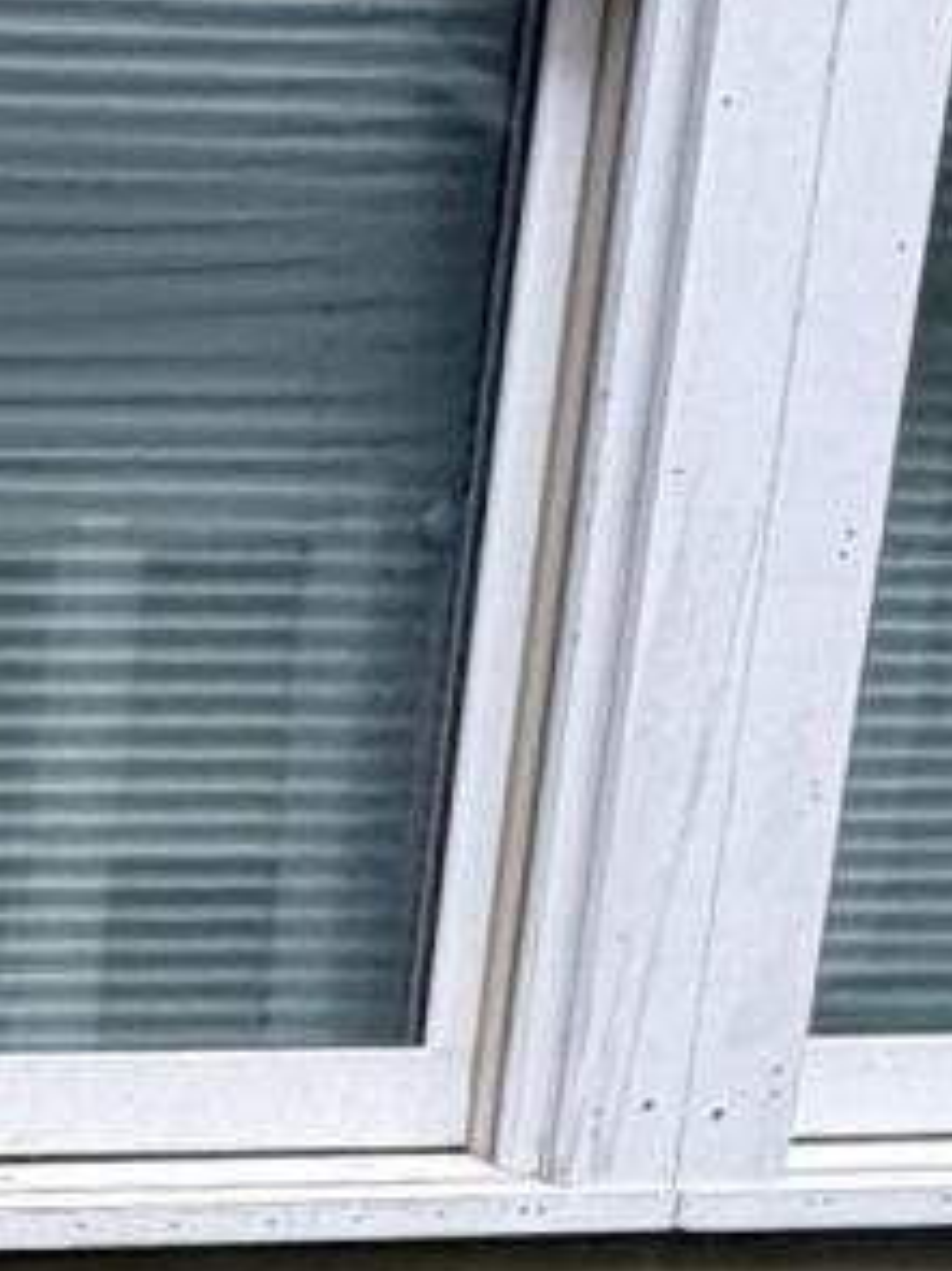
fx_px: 3486
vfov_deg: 16.9
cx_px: -1219
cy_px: 2327
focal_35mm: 95
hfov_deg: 12.6
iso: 50
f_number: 2.2
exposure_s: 1/121
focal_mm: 2.22
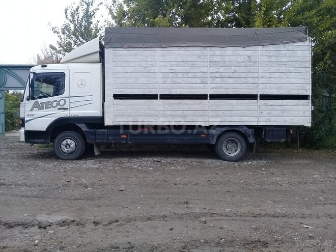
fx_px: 301
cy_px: 126
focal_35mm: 31
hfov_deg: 58.4
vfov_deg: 45.4
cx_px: 168
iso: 50
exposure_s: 1/396
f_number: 2.2
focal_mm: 3.3
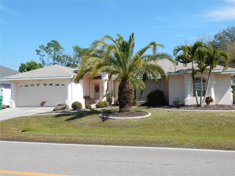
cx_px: 118
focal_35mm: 36
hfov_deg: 51.4
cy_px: 88
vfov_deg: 39.7
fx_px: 244
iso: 125
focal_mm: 6.4
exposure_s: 1/1000
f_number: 4
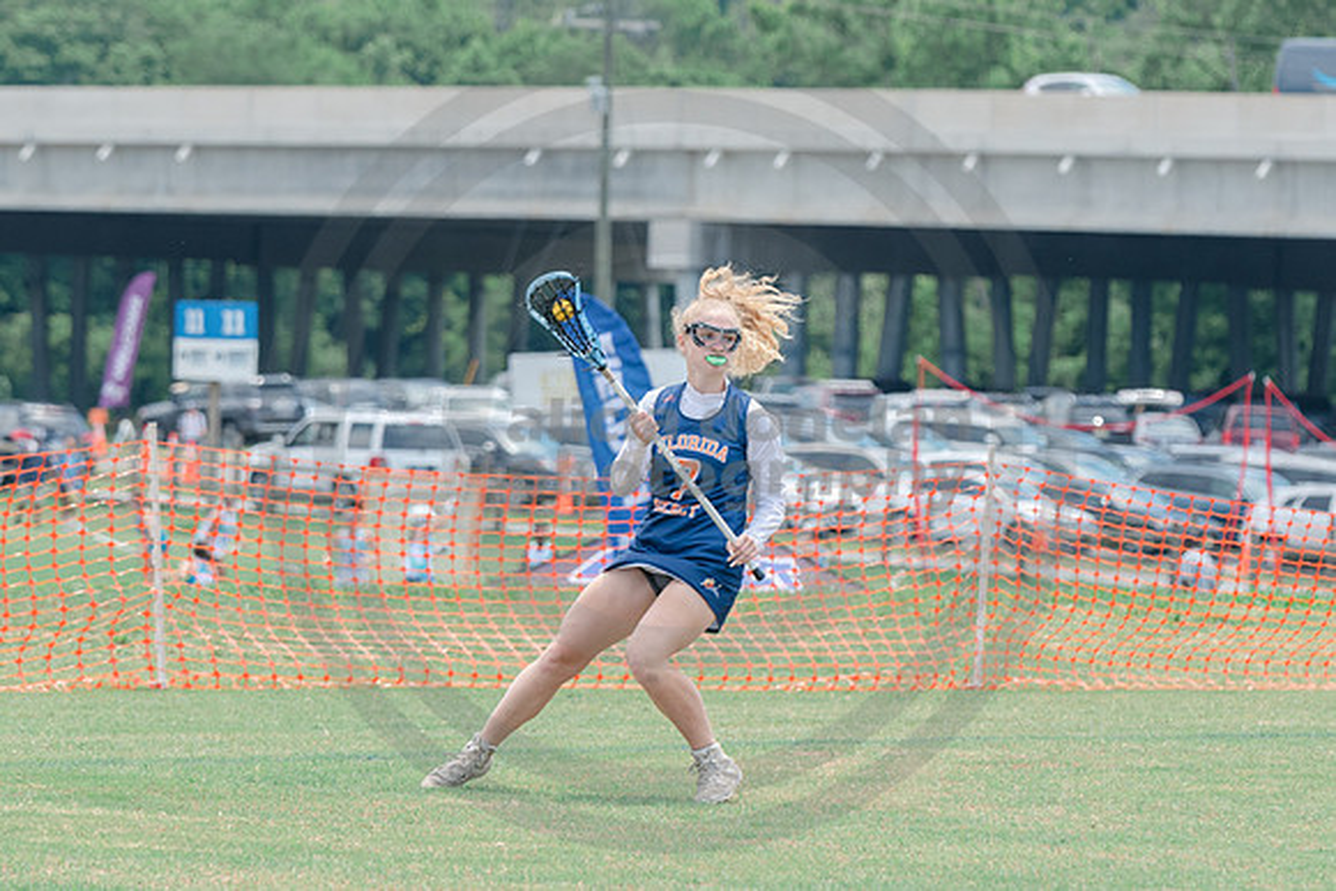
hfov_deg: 7.4
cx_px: 768
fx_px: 10327
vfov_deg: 4.9
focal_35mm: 278
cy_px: 380
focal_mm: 150
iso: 250
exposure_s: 1/1250
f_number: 4.5
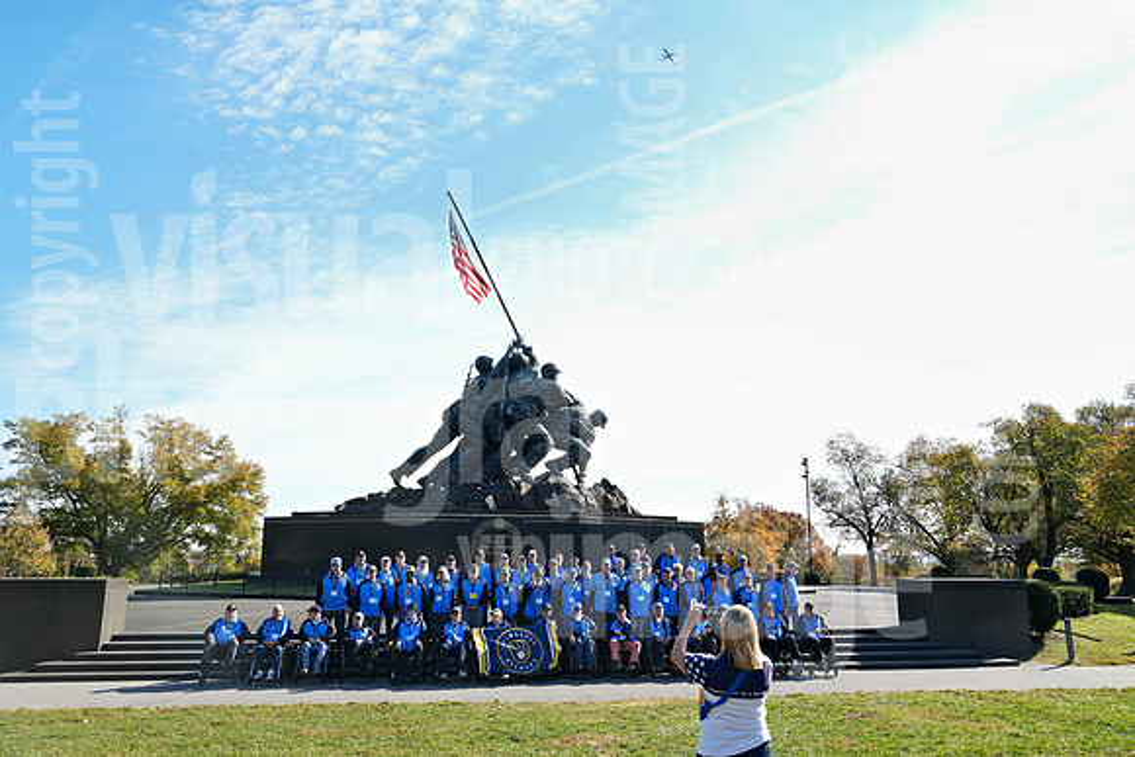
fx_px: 851
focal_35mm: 27
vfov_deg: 48.0
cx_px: 568
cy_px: 378
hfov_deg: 67.4
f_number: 10
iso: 200
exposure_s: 1/125
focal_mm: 18
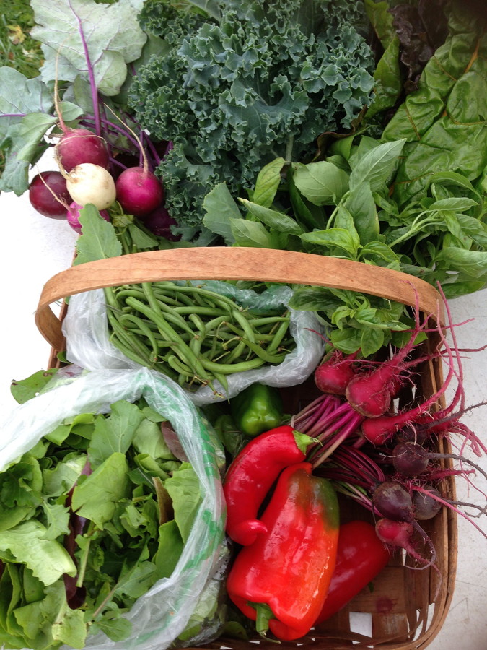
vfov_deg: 55.4
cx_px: 244
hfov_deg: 42.9
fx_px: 619
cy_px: 325
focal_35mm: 33
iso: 50
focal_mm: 4.12
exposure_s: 1/120
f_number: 2.4
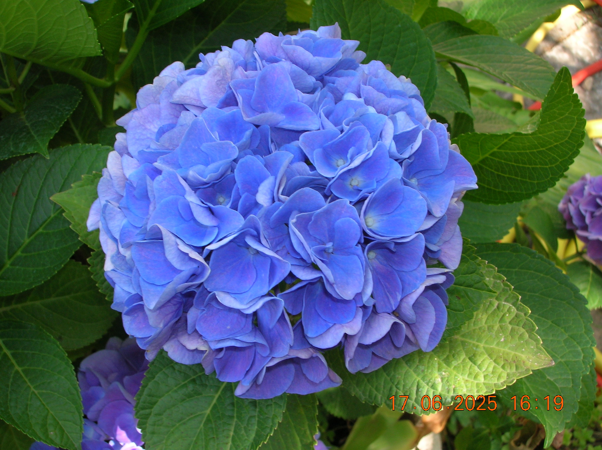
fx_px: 869
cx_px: 301
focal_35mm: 50
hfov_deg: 38.2
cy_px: 225
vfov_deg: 29.1
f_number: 5.6
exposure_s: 1/30
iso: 50
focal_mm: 8.4
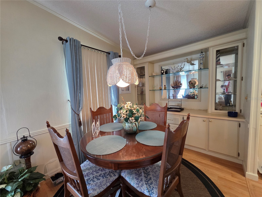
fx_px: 98
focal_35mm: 13
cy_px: 98
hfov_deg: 106.2
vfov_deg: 89.9
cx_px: 131
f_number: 2.2
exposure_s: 1/60
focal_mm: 2.2
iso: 250
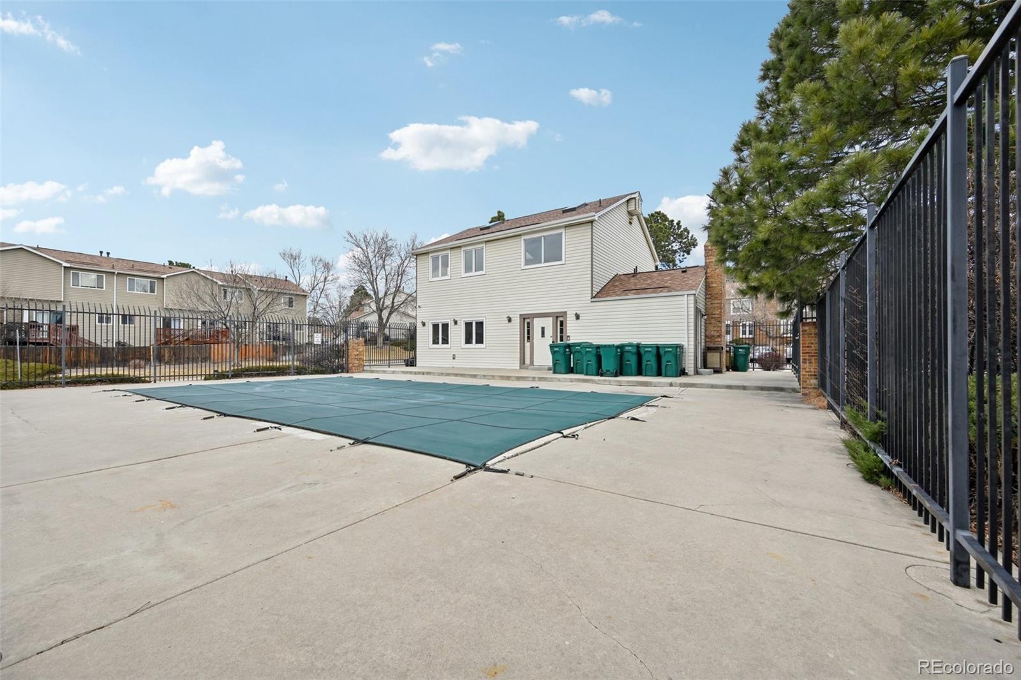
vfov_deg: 81.2
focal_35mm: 14
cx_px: 510
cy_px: 340
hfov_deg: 104.3
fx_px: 397
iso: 64
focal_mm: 14
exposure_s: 1/125
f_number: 8
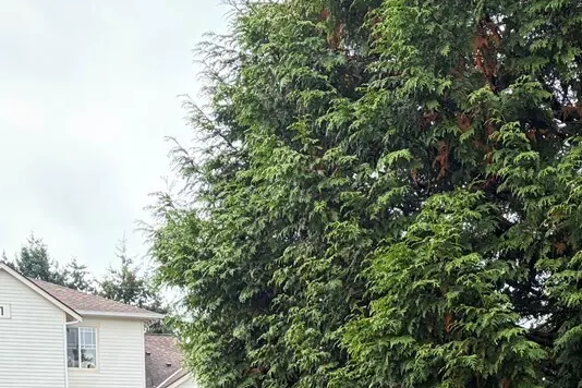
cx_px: 436
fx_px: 1309
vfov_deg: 15.9
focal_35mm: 81
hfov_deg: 24.8
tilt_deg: -2.1
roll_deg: -0.4
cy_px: 526
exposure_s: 1/404
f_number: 1.6
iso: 64
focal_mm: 5.96
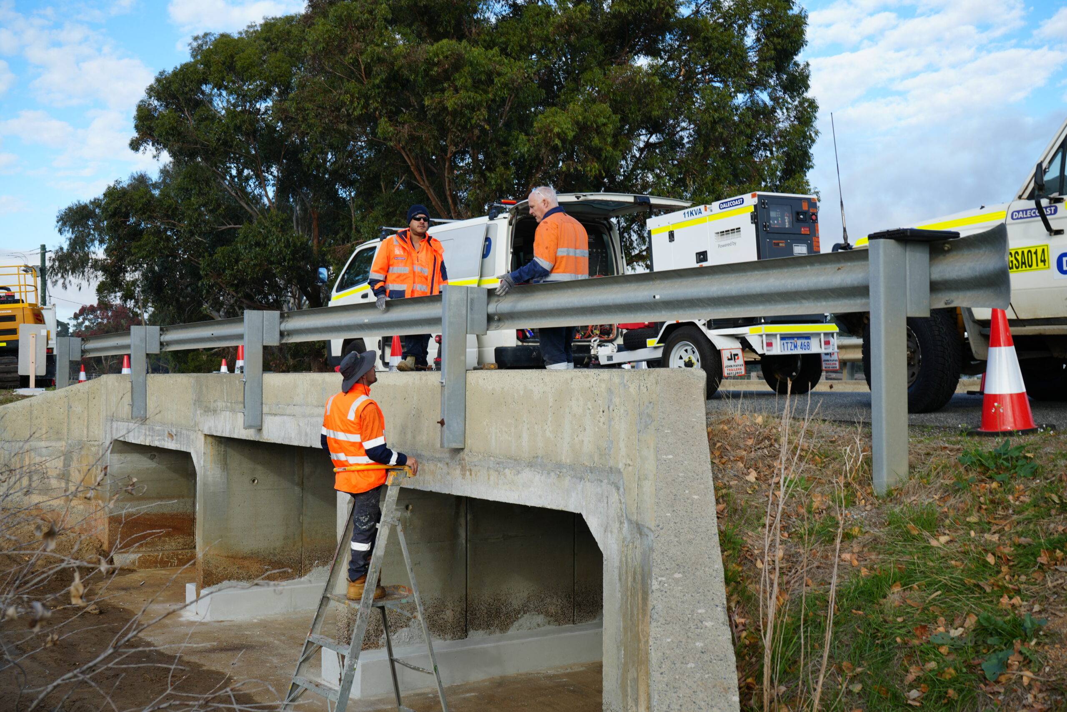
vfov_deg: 34.2
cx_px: 534
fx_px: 1156
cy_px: 356
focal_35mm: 39
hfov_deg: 49.6
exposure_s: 1/125
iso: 100
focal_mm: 39
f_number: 8
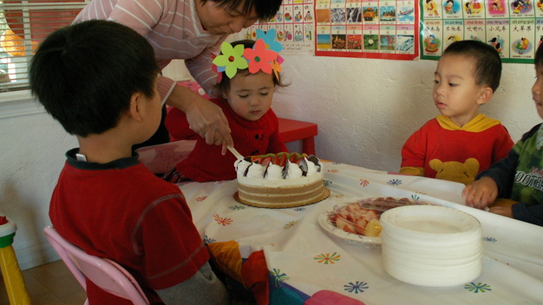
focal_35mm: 39
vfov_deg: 30.3
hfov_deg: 51.6
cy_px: 111
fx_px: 561
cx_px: 273
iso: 160
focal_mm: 5.86
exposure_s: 1/30
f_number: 2.8
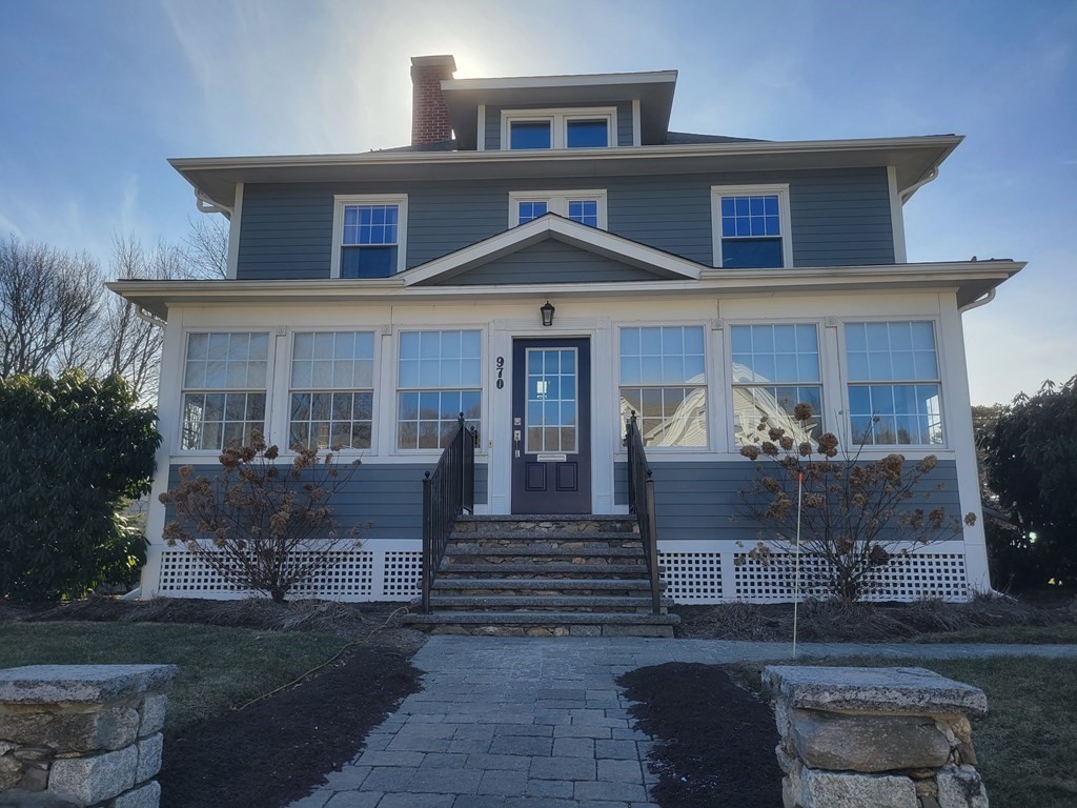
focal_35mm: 26
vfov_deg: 53.1
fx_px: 809
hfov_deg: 67.3
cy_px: 404
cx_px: 538
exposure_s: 1/1517
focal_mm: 5.4
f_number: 1.8
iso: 40
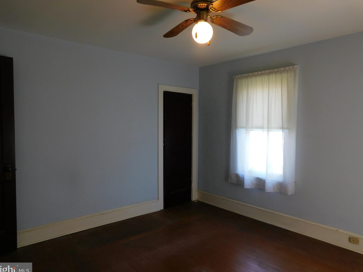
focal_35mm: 24
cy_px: 136
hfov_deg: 71.6
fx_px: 252
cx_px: 175
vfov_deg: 56.8
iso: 125
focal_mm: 4
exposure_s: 1/50
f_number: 3
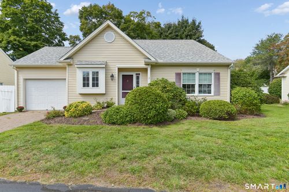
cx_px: 144
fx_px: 136
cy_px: 96
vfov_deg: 70.4
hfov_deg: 93.3
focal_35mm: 17
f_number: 11
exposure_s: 1/640
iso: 400
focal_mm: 17
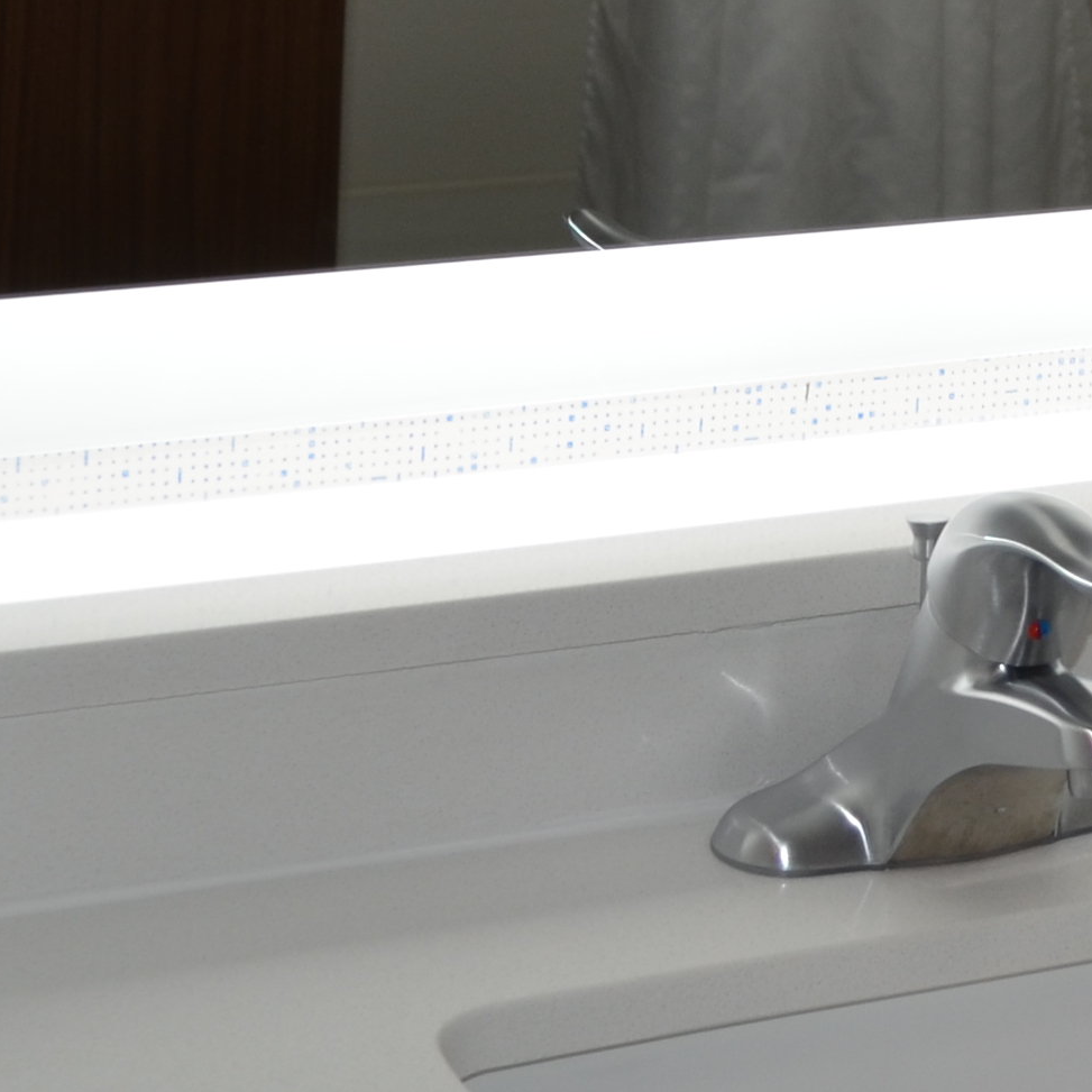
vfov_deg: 14.8
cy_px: -28
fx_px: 4140
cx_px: 1233
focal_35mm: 116
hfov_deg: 14.6
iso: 200
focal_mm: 18
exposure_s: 1/200
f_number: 3.5
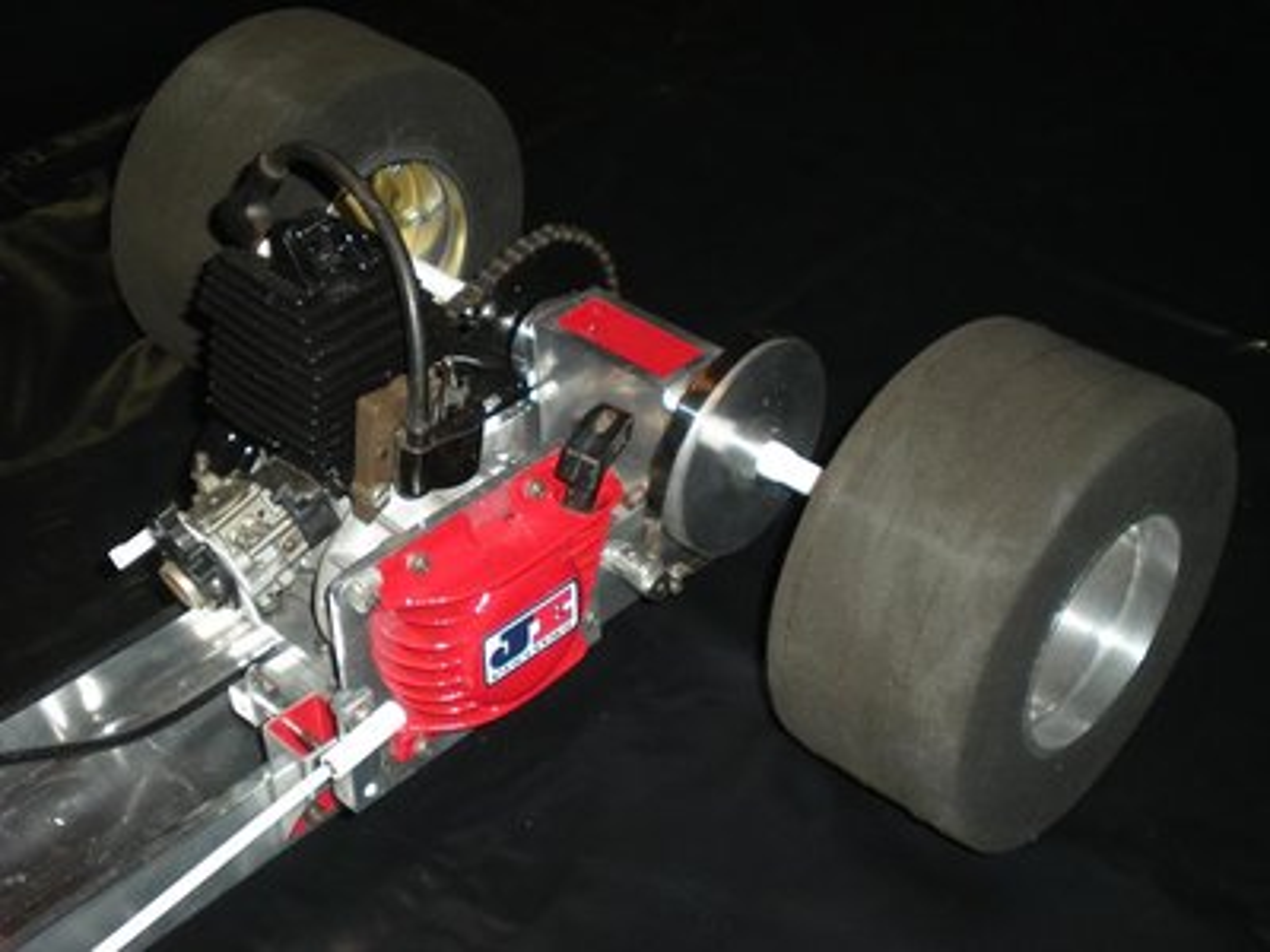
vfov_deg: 26.1
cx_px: 635
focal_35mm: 56
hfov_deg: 34.3
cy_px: 476
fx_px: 2055
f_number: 3.9
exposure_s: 1/60
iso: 136
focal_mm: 9.3
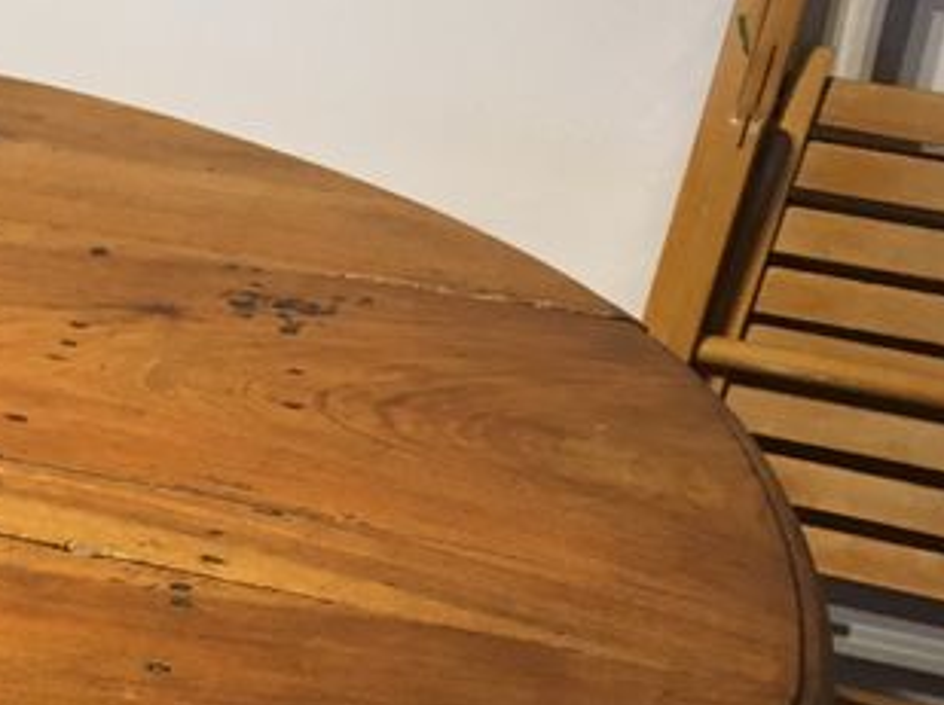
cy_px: 995
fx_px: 2560
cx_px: -547
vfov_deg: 14.8
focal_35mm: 94
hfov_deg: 18.2
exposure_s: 1/33
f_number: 2.2
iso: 200
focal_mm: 4.15
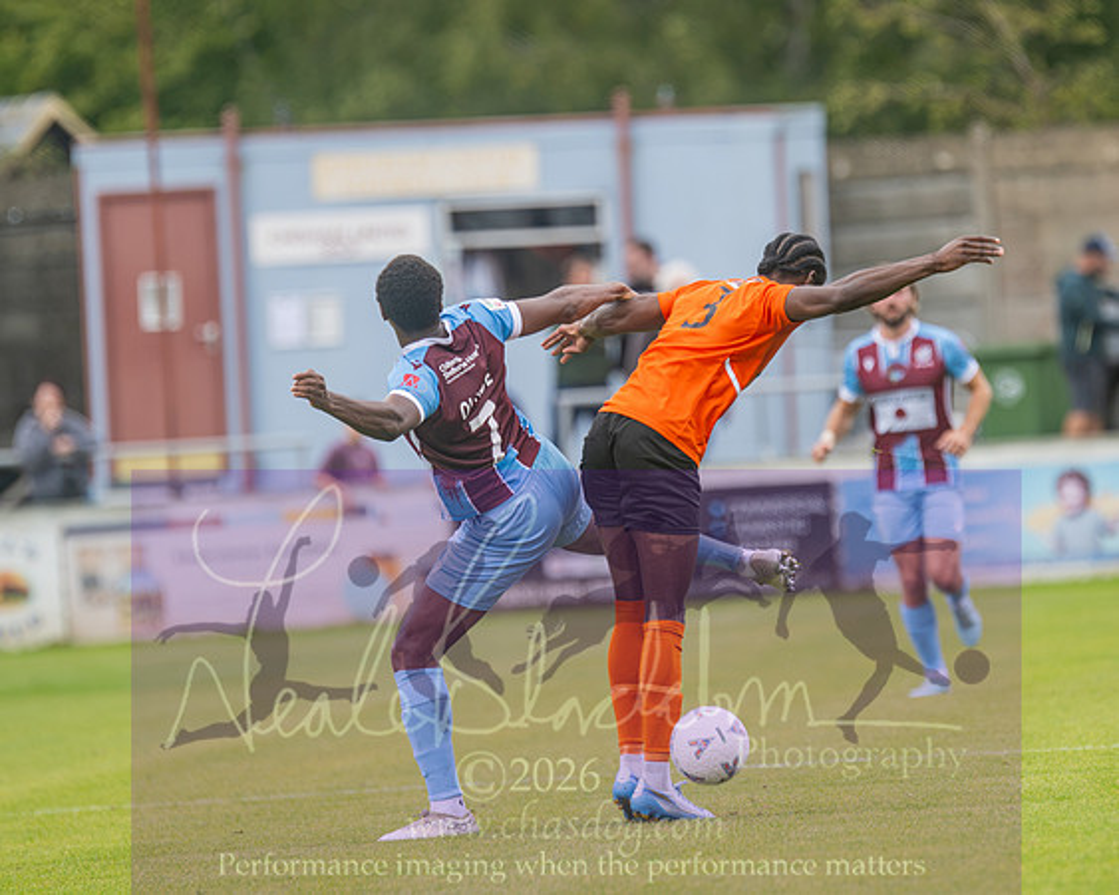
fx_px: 18509
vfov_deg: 2.8
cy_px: 402
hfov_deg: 3.5
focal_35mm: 559
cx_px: 734
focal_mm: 300
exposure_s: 1/1250
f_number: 2.8
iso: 400
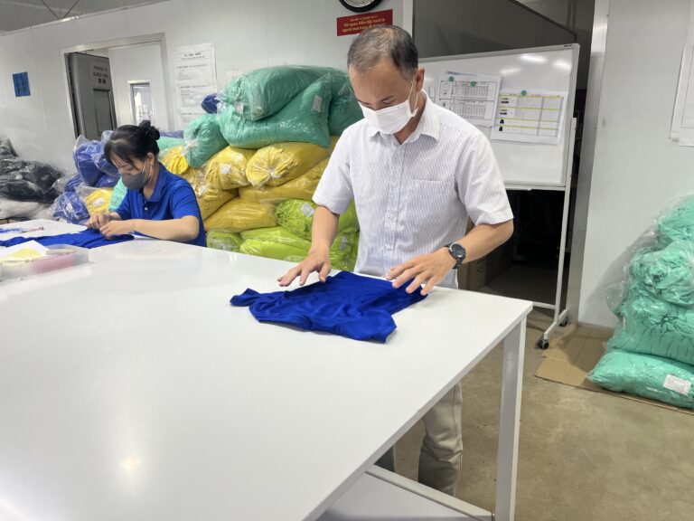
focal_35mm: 26
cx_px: 347
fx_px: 521
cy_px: 260
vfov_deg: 53.1
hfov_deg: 67.3
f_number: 1.6
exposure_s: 1/100
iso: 50
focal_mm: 5.1
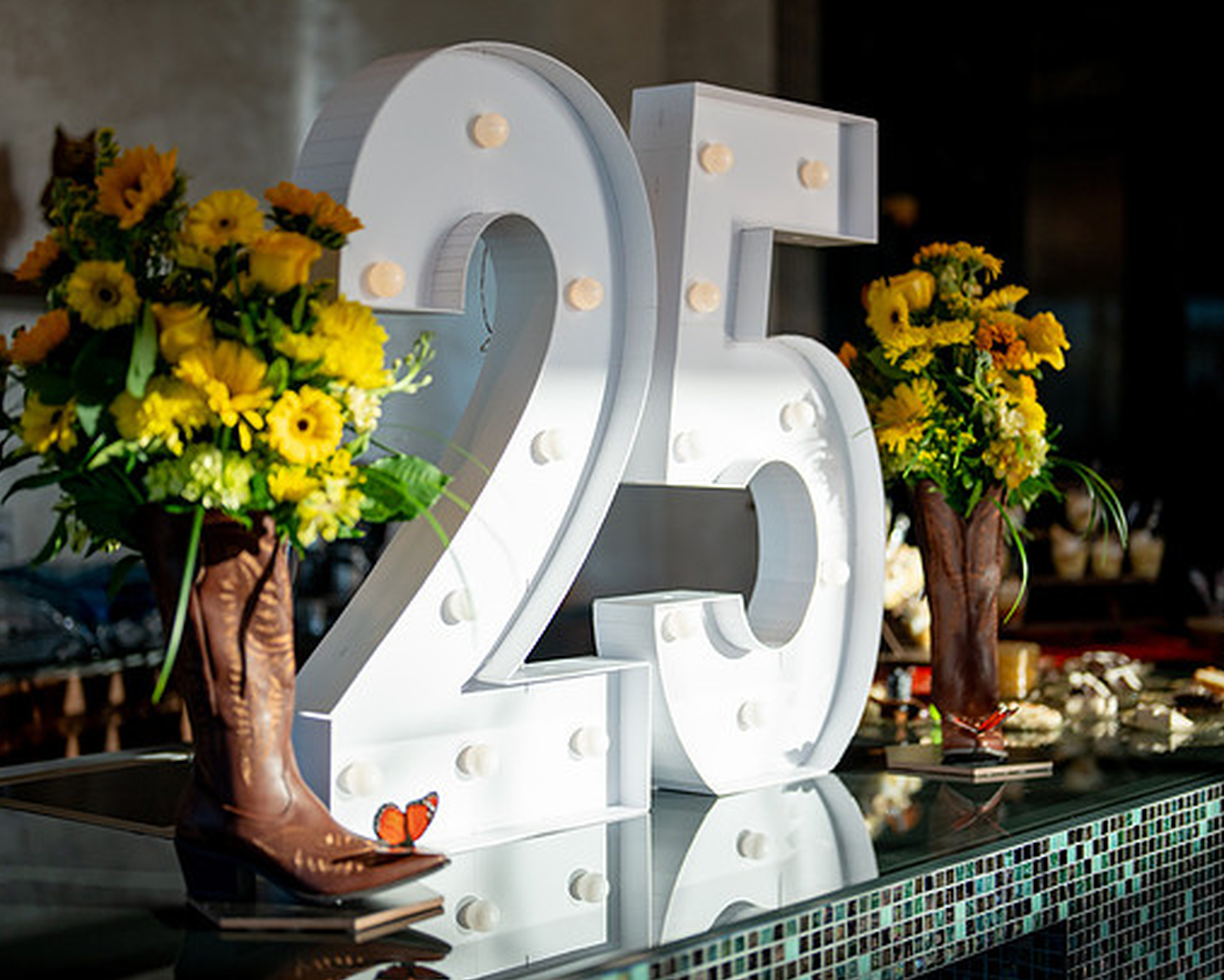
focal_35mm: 60
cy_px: 493
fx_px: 2174
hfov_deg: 31.4
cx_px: 662
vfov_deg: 25.4
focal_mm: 50
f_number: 1.2
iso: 320
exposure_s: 1/5000
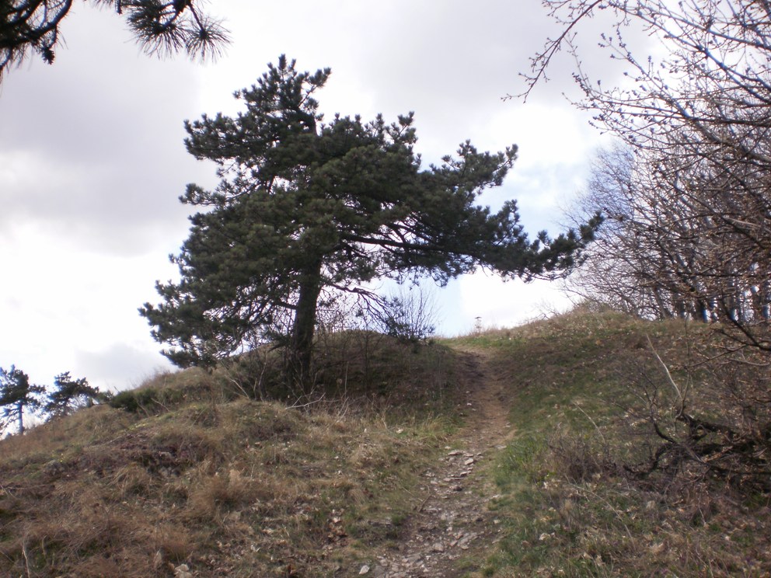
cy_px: 289
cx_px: 386
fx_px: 846
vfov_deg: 37.7
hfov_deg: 49.0
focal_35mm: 38
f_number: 3.1
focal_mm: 6.3
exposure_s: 1/800
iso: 100
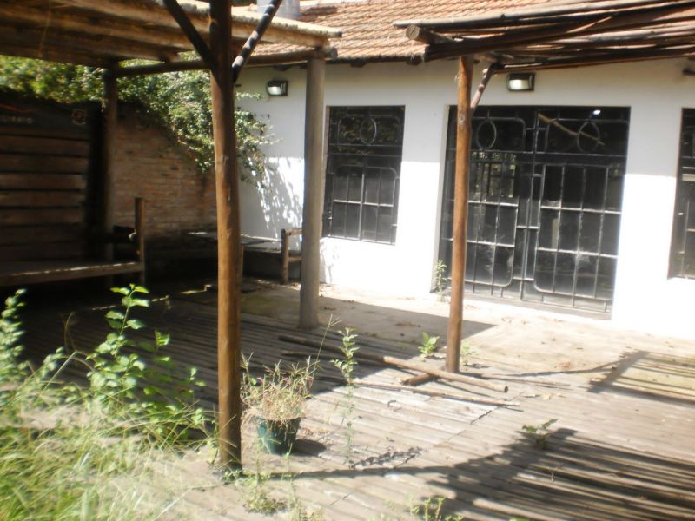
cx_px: 348
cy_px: 260
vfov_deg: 39.7
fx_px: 723
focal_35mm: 36
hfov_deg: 51.4
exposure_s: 1/1000
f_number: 3.1
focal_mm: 6.3
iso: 200
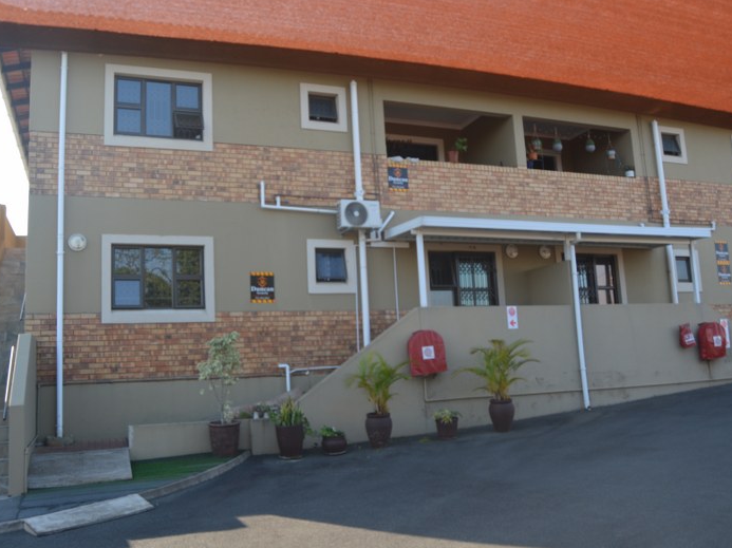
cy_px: 272
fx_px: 634
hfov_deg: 59.9
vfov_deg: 46.8
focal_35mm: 30
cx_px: 341
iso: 200
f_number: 6.3
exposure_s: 1/160
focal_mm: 18
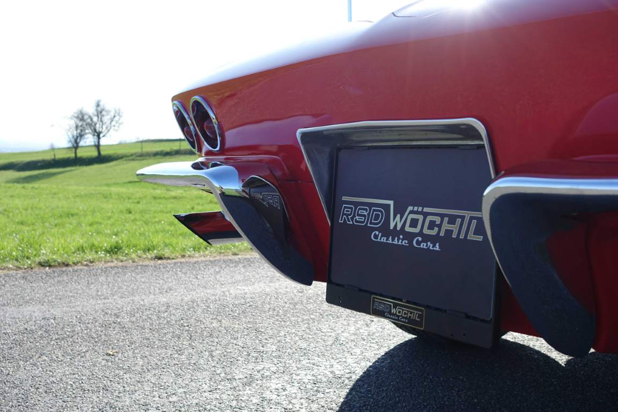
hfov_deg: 47.4
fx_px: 704
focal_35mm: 41
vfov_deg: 32.6
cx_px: 309
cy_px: 206
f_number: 4
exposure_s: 1/500
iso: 125
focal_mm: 14.9
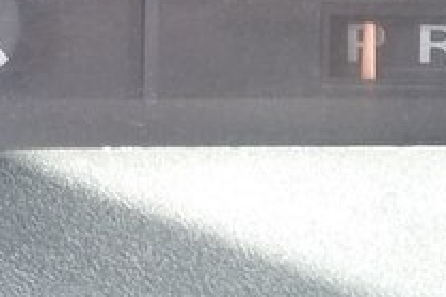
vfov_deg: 12.7
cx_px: 207
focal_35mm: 102
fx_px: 1263
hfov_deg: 20.0
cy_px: -151
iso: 80
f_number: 2.2
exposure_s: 1/33
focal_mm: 3.3
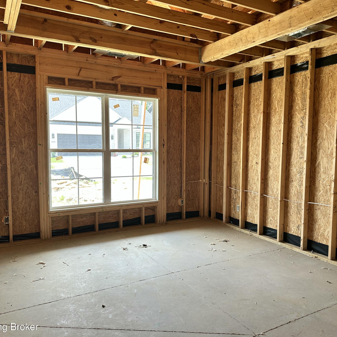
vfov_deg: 55.6
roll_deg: -0.7
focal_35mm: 29
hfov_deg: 55.6
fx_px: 319
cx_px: 178
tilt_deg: -4.3
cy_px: 170
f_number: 1.78
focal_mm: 6.86
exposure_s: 1/121
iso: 64
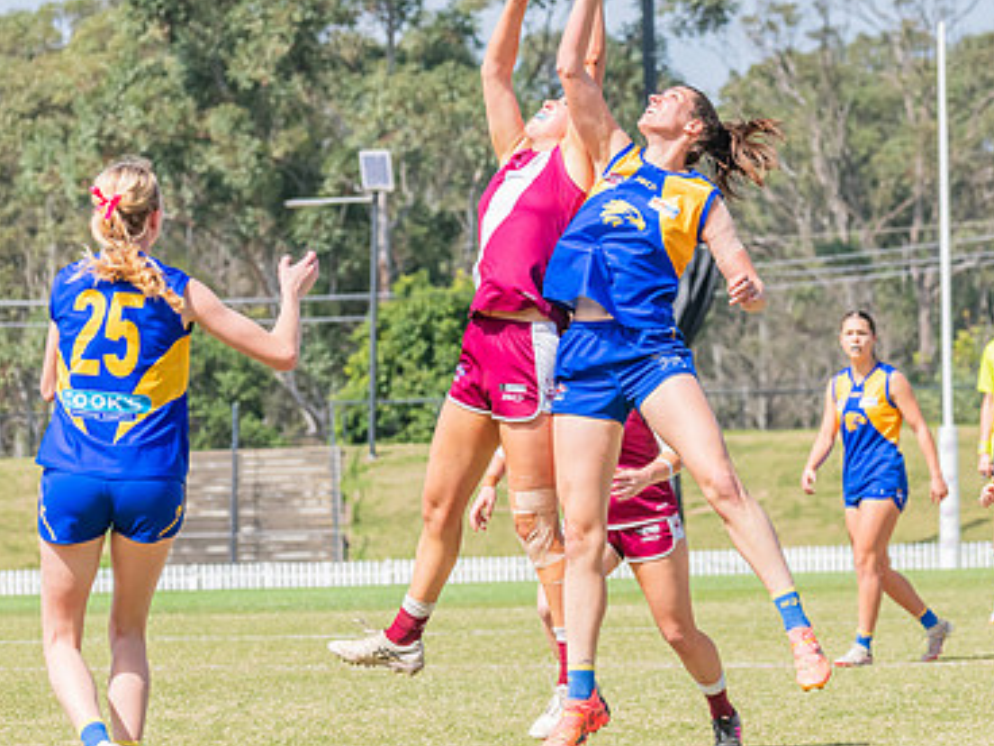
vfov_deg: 4.7
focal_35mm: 315
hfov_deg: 6.3
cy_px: 279
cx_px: 564
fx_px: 9045
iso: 800
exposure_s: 1/1250
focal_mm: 195
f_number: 11
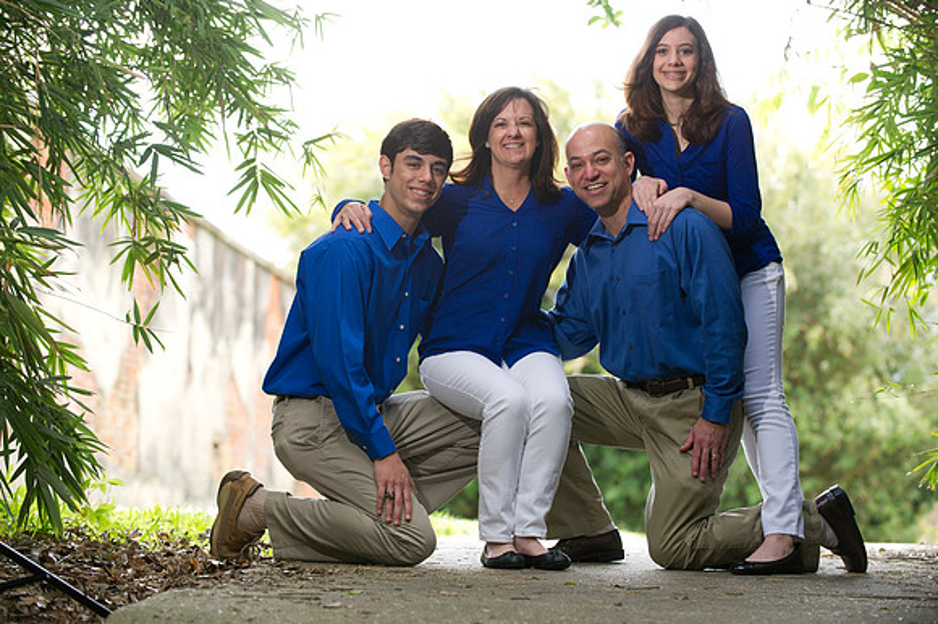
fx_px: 2864
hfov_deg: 18.6
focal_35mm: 110
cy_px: 312
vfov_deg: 12.4
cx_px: 469
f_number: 3.5
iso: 320
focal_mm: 110
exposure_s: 1/160
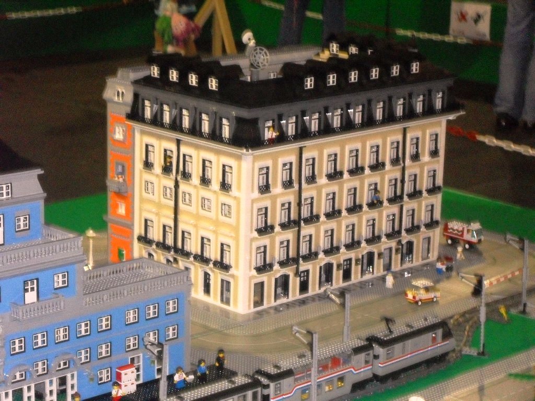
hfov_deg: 18.7
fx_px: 1623
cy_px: 200
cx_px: 268
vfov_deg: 14.1
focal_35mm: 105
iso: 400
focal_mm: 18.9
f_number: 5.8
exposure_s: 1/60
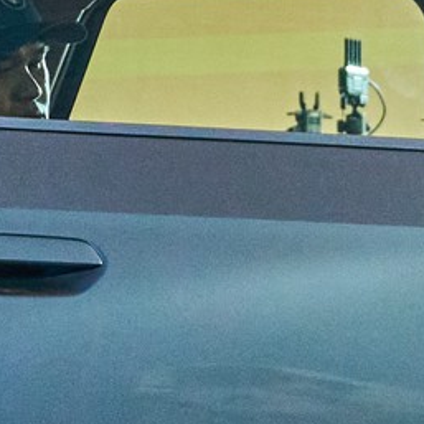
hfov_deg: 6.2
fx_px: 3866
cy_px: 392
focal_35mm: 279
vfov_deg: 6.3
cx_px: 704
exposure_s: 1/500
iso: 1000
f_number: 3.2
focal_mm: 22
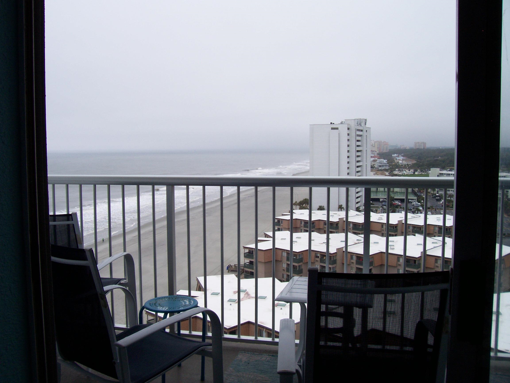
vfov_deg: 41.8
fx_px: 501
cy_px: 192
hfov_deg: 54.0
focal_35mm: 34
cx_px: 255
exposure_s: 1/219
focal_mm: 5.6
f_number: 5.1
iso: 80
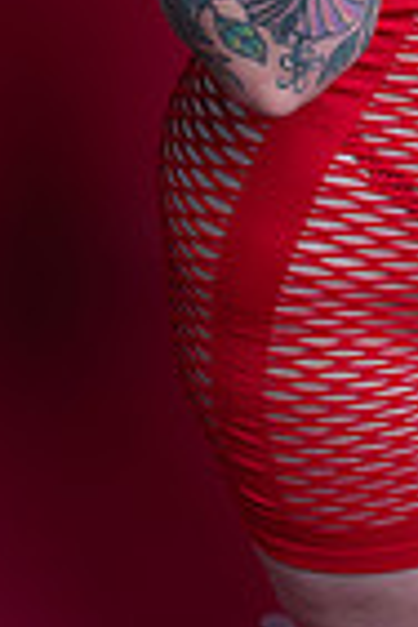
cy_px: -365
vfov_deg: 16.4
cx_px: 480
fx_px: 1951
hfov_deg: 12.0
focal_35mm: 112
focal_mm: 35
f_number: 11
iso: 250
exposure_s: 1/160
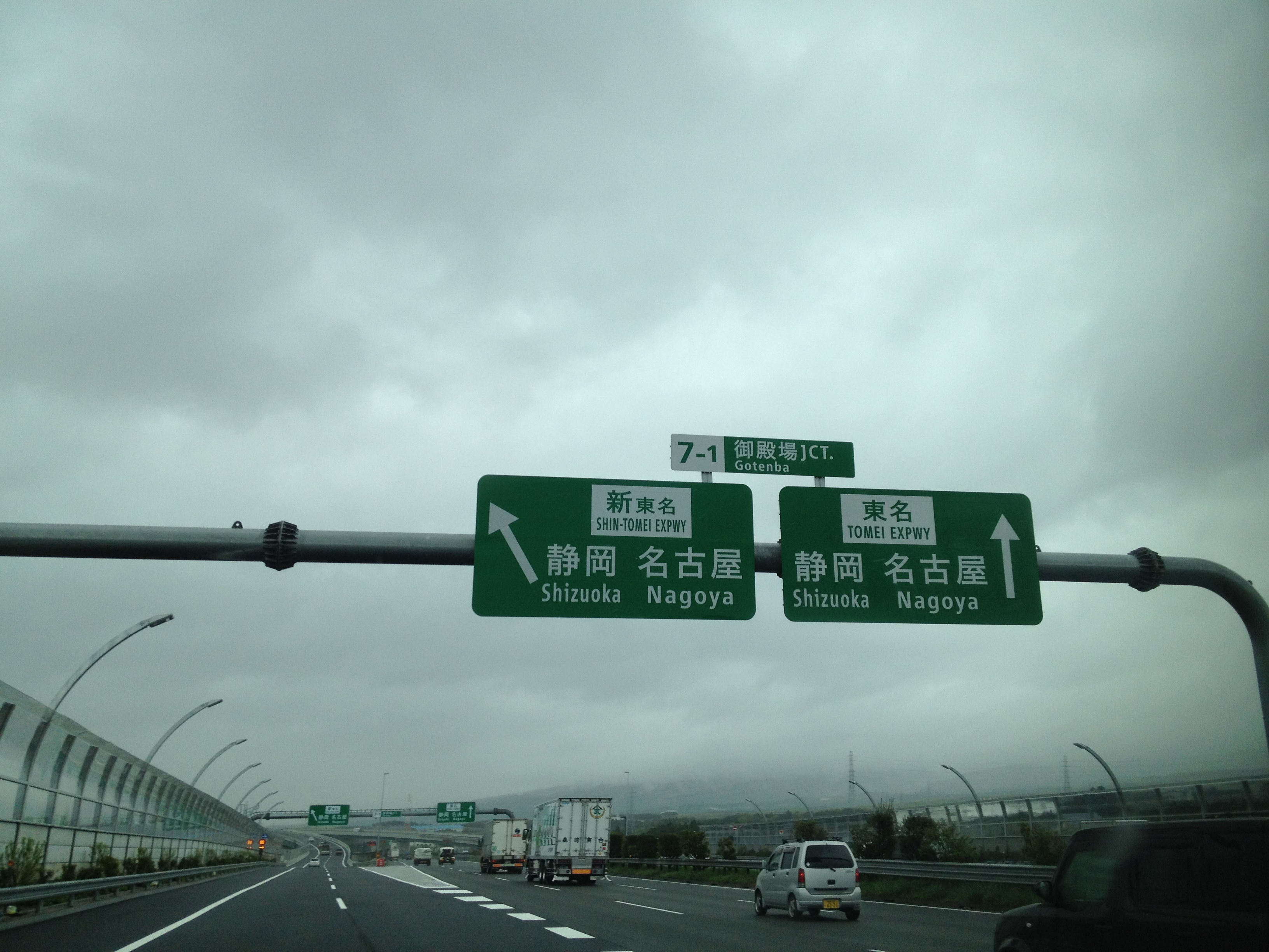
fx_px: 1283
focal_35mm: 35
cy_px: 476
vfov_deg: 40.7
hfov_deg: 52.6
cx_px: 634
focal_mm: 4.28
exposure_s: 1/681
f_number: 2.4
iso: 64
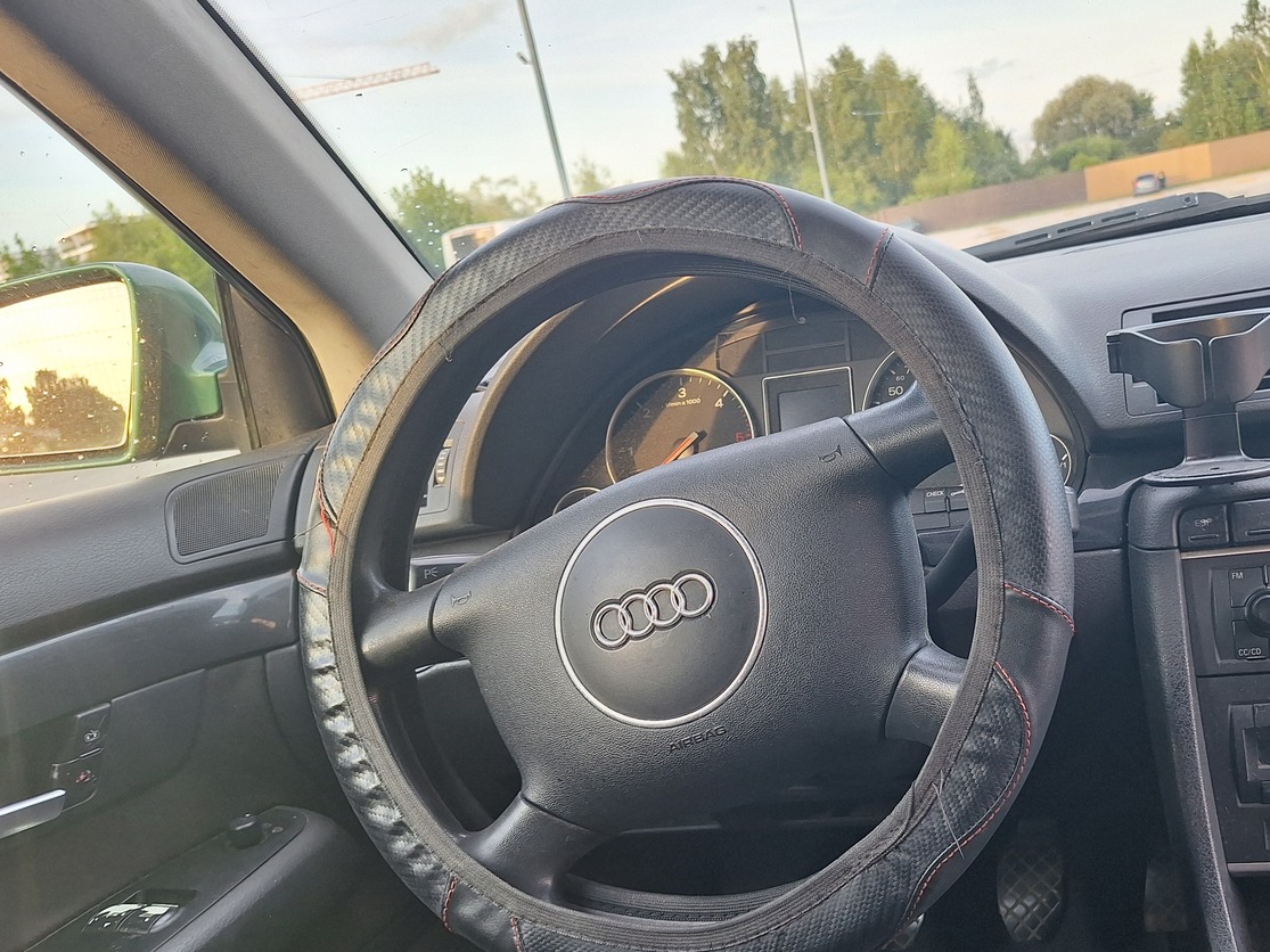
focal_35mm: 33
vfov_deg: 42.6
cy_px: 590
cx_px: 894
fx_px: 1211
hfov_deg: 53.7
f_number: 1.8
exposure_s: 1/100
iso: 80
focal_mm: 5.54
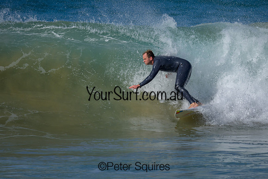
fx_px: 8180
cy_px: 64
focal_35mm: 1099
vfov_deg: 1.3
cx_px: 155
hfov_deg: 1.9
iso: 200
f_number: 6.3
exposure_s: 1/2000
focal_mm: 800
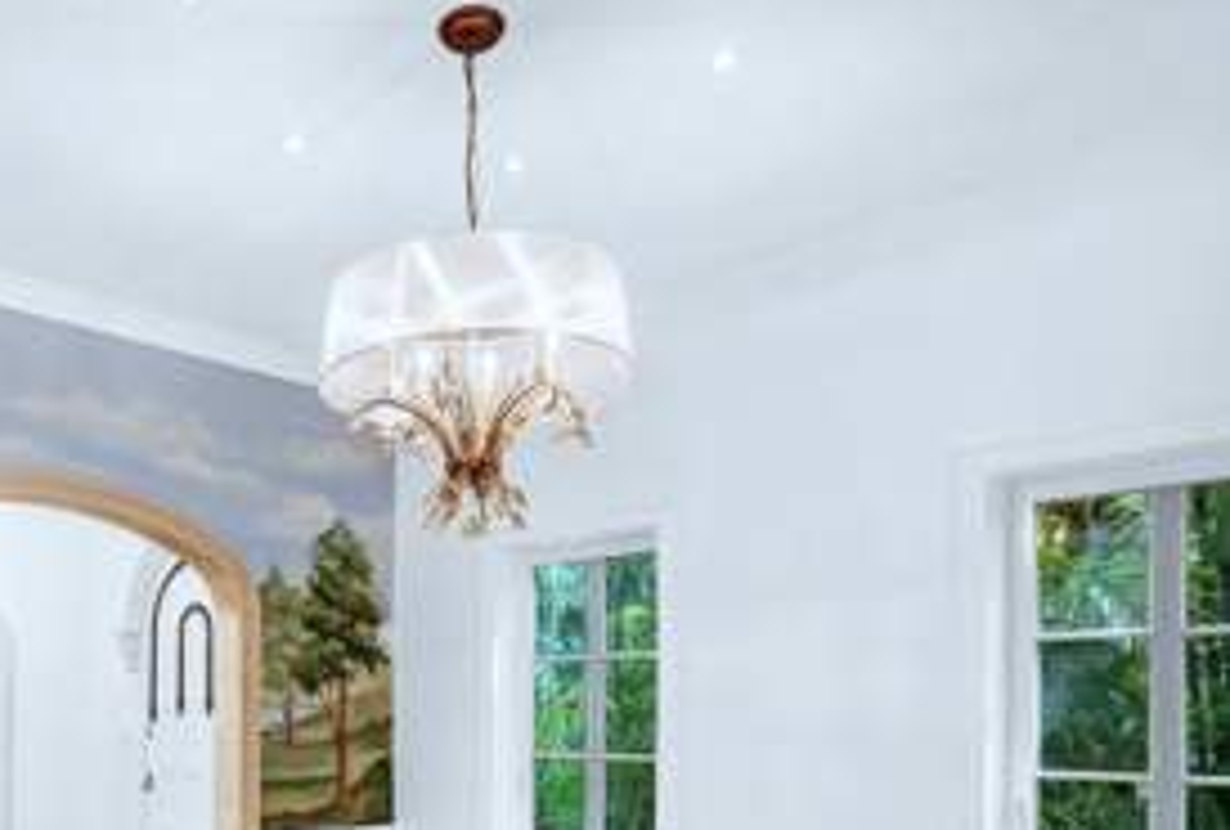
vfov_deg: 43.5
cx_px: 319
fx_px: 960
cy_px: 716
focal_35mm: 28
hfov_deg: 61.9
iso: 320
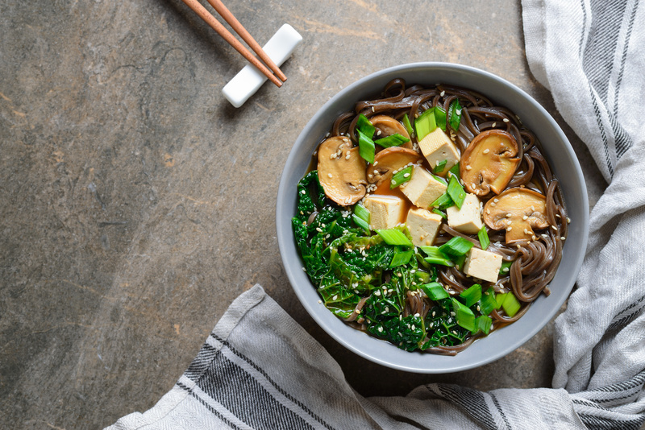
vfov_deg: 27.0
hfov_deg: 39.6
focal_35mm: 50
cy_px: 215
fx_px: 896
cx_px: 322
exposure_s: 1/10
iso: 100
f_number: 9
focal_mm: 50
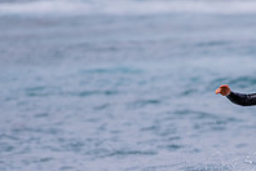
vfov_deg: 0.9
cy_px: 233
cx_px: 310
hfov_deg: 1.4
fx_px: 10424
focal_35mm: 1466
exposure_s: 1/320
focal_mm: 500
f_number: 5.6
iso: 100
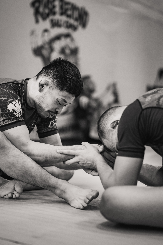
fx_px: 525
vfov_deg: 26.2
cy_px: 122
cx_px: 82
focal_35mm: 77
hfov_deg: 17.7
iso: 500
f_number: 1.2
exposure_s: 1/400
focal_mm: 50
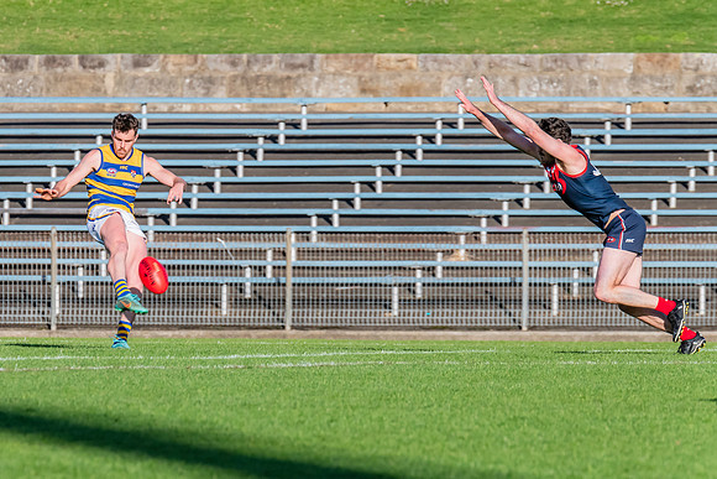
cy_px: 204
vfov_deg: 2.0
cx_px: 143
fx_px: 13439
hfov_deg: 3.1
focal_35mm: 675
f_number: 9
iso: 800
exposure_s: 1/1600
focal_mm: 420
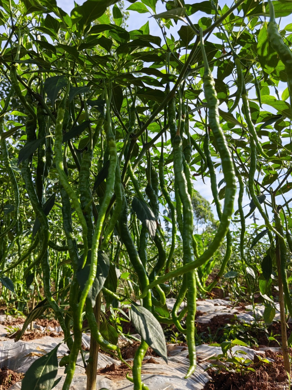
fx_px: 304
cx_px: 146
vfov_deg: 65.3
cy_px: 195
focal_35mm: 27
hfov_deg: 51.3
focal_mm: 5.52
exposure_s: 1/3717
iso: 50
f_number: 1.9
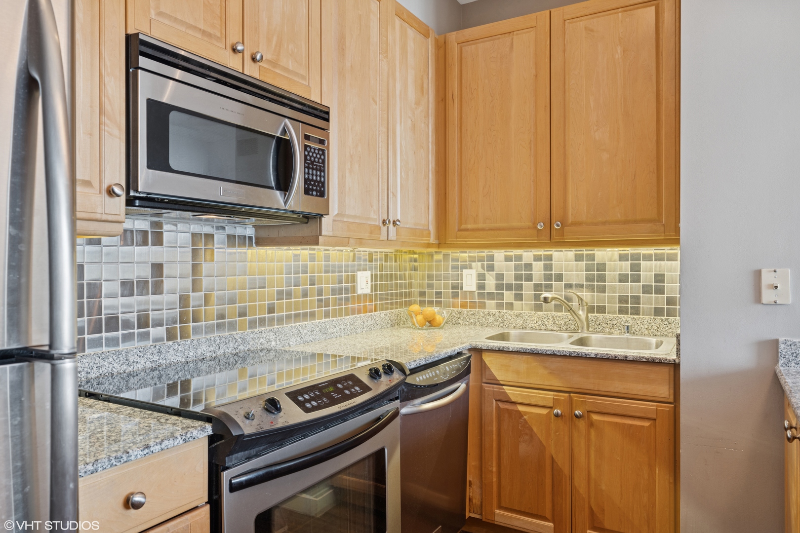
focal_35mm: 25
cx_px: 400
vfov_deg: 51.3
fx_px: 556
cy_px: 266
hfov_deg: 71.5
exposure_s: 1/25
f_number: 8
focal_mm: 25
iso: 320
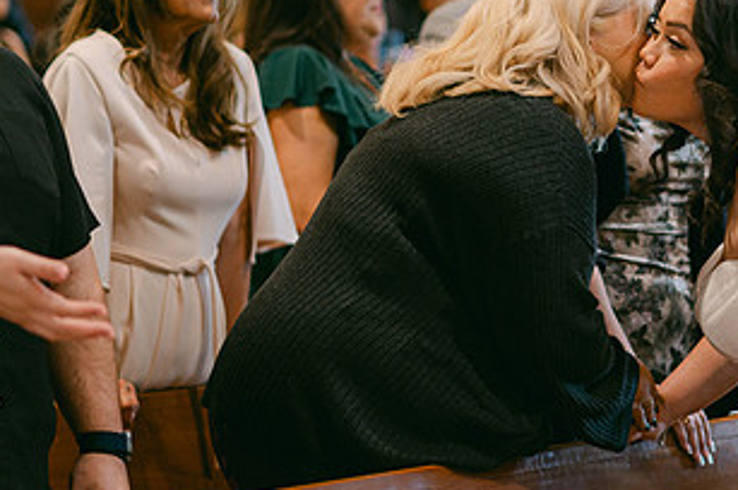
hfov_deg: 11.2
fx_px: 3727
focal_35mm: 182
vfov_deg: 7.5
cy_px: 81
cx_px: 654
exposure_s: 1/125
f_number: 1.8
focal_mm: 85
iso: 320
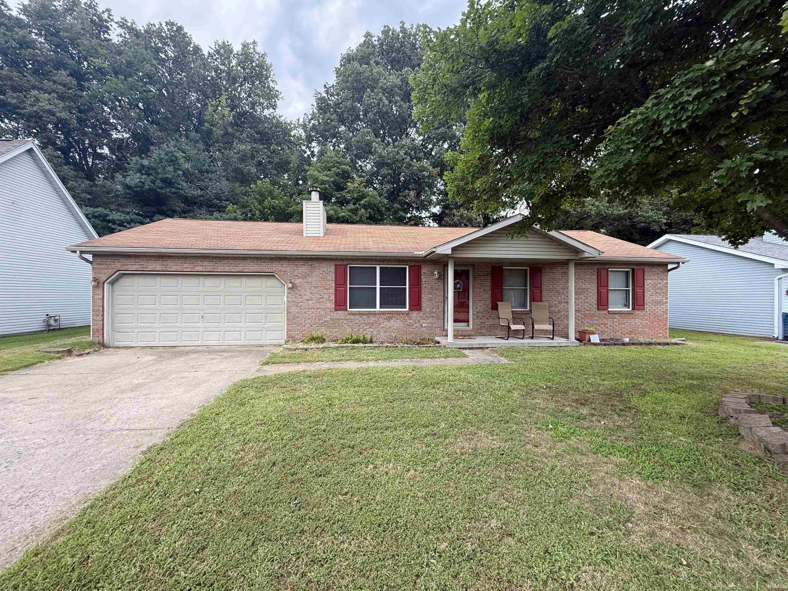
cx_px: 394
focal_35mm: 14
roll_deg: -0.2
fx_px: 319
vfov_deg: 85.7
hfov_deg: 102.1
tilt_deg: +0.0
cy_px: 296
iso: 50
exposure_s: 1/240
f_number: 2.2
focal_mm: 2.22
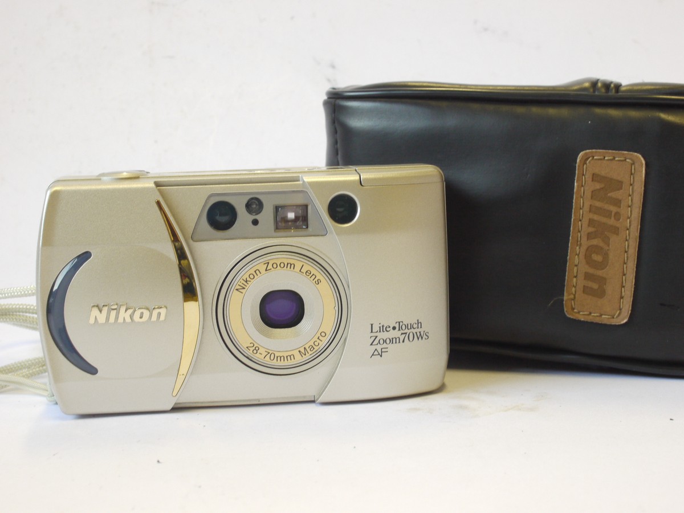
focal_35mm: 60
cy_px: 256
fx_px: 1186
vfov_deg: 24.4
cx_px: 342
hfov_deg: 32.2
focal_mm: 30
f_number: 10
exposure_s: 1/30
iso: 800
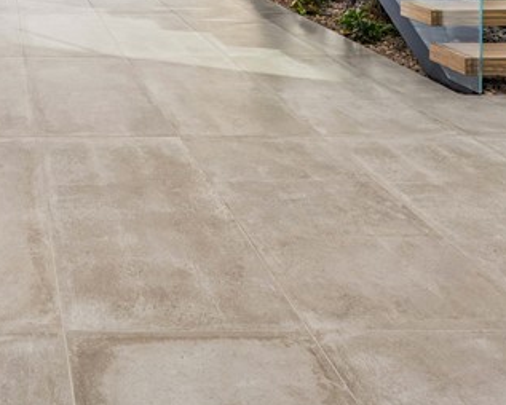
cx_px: -10
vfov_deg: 27.0
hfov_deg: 36.6
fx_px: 674
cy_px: -147
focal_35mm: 45
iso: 400
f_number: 8
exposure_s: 1/60
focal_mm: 14
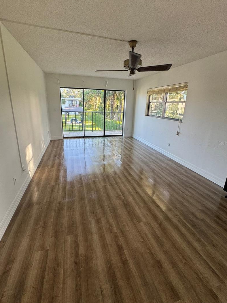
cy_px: 143
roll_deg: -2.6
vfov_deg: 94.4
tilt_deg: -15.4
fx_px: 140
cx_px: 109
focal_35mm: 16
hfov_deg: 78.1
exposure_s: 1/99
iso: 80
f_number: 2.2
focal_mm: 2.22
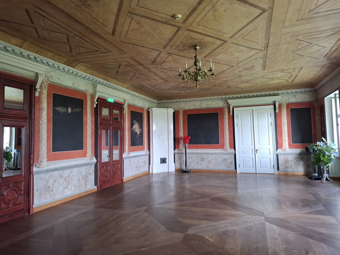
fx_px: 226
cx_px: 170
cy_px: 128
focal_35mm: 23
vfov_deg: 58.9
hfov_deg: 73.9
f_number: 1.8
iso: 250
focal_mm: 5.54
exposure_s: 1/50
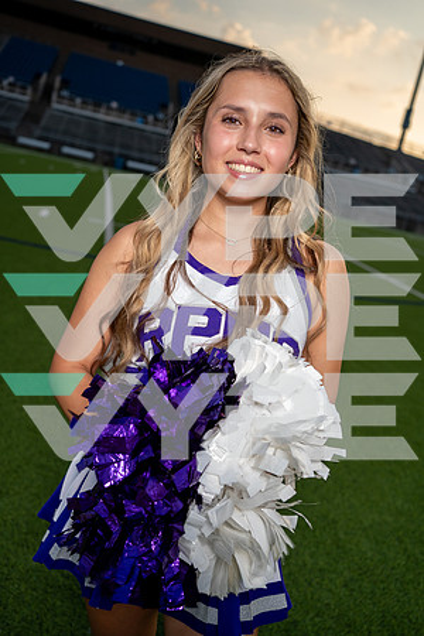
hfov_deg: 37.9
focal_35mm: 35
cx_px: 212
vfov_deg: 54.4
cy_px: 318
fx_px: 618
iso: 400
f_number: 4
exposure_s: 1/250
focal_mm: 35
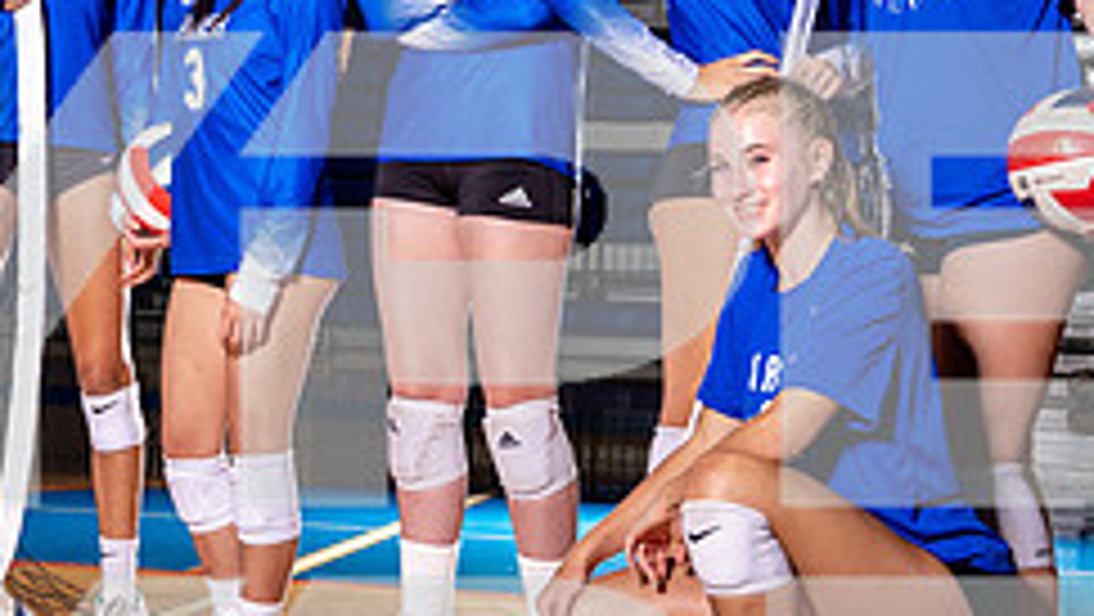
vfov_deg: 13.5
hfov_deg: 23.2
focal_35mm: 90
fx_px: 2612
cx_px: 153
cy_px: 272
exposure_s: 1/250
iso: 400
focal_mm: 36
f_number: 8
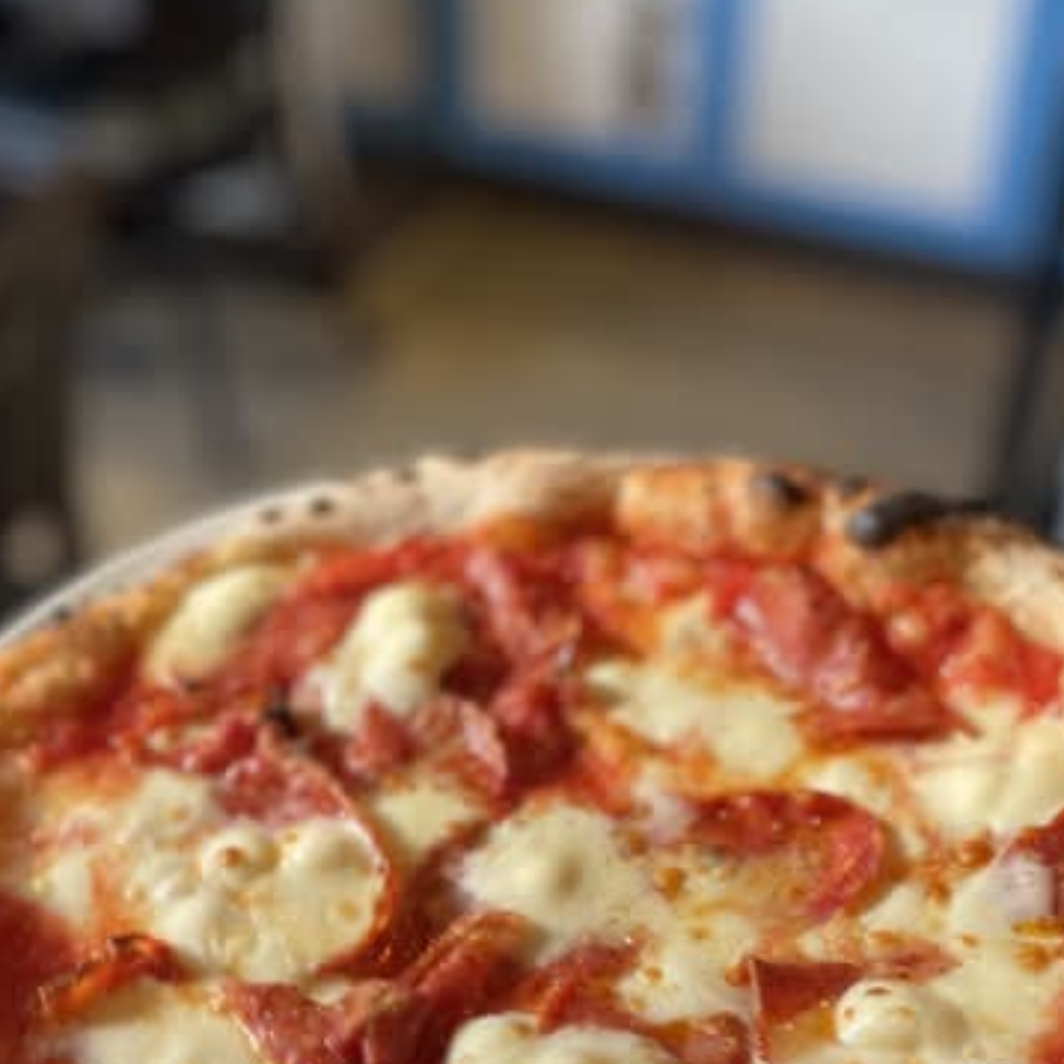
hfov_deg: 36.0
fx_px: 1634
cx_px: 496
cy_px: 768
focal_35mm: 47
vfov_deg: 35.4
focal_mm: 4.2
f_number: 1.6
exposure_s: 1/60
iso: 125
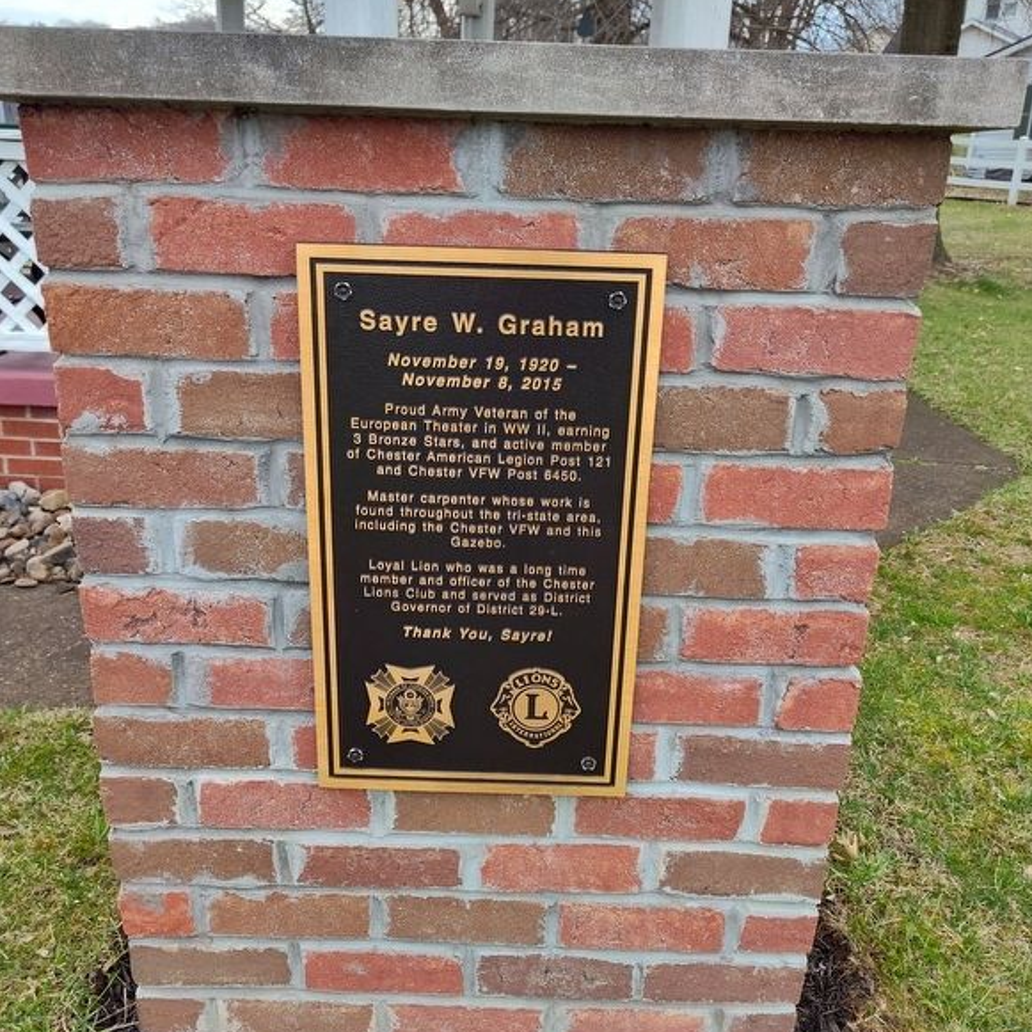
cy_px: 517
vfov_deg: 57.3
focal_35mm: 28
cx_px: 519
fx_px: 944
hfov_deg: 57.3
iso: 100
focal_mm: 5.56
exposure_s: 1/349
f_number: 1.8
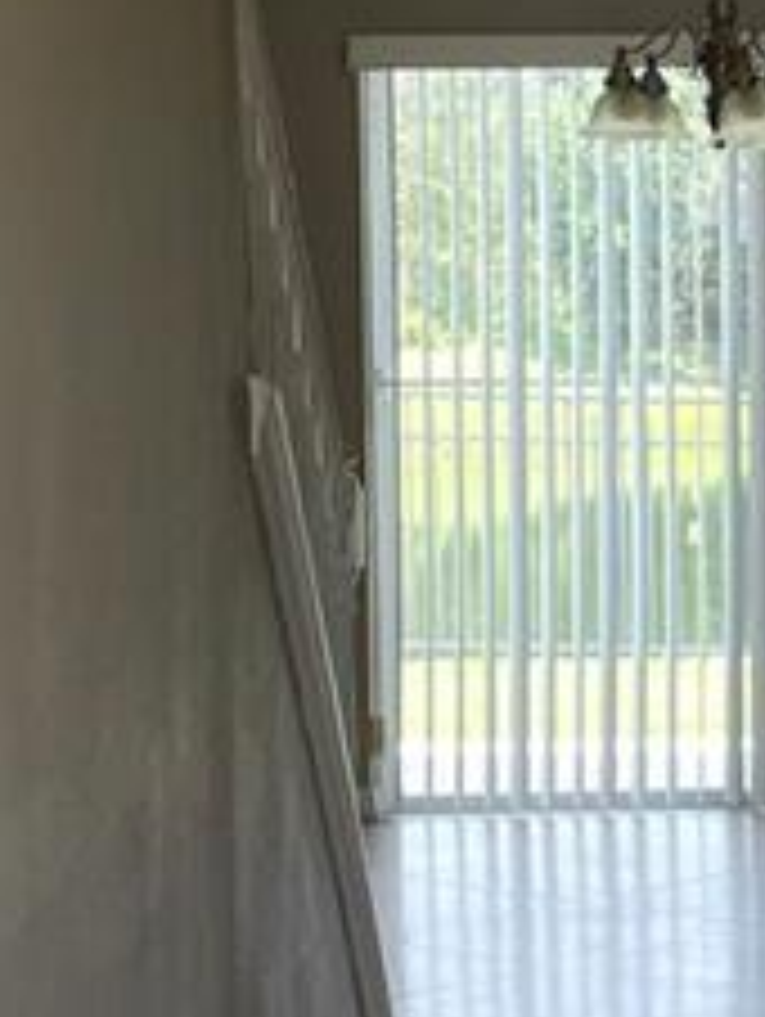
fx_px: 4059
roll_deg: +0.9
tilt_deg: -2.8
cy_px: 513
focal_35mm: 138
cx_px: 1071
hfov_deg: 10.5
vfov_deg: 14.3
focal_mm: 4.2
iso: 40
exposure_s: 1/121
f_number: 1.6
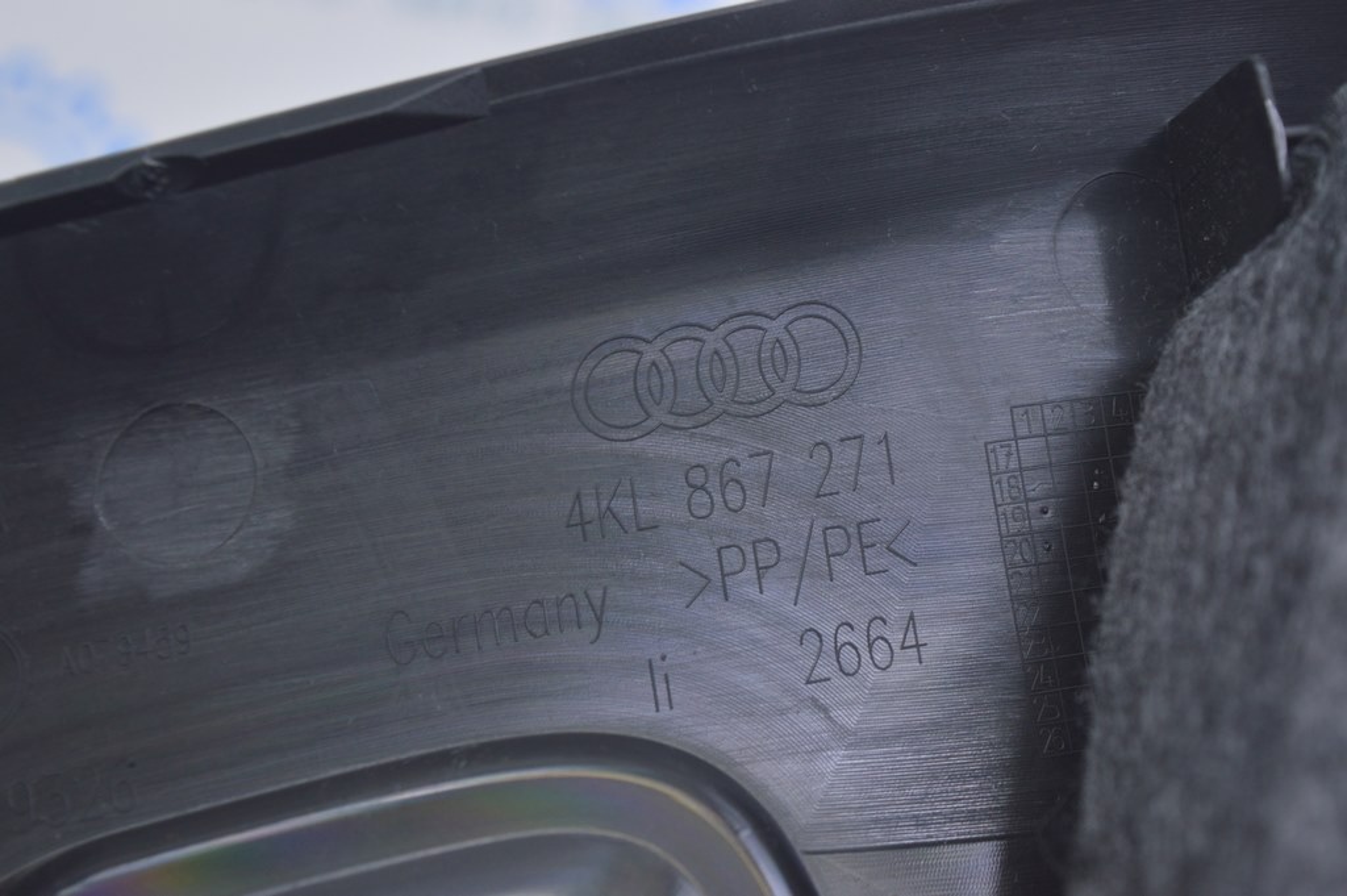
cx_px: 674
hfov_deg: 24.6
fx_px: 3084
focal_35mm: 82
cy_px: 448
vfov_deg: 16.5
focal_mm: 55
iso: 400
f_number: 5.6
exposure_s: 1/20
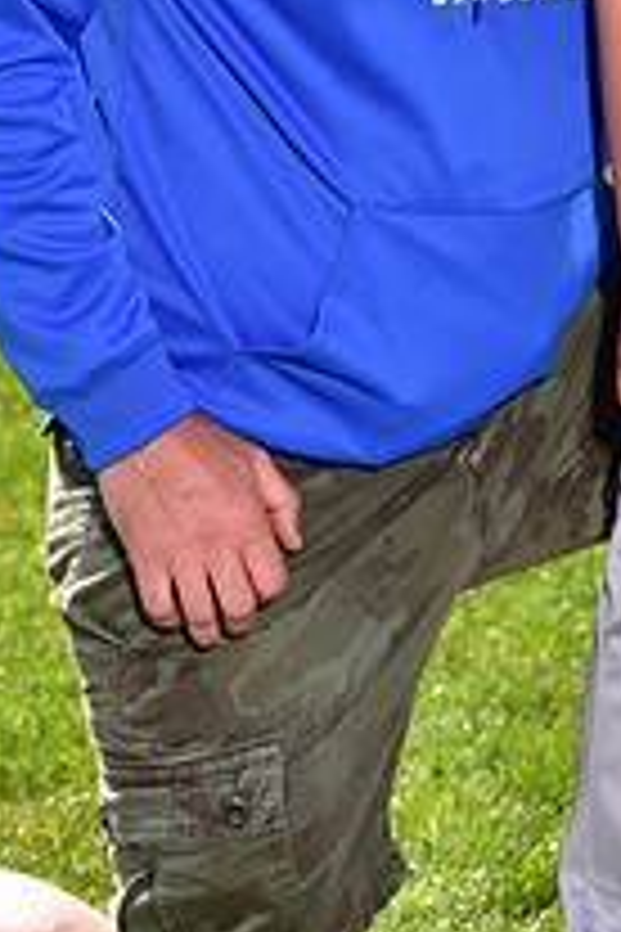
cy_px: -234
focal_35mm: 196
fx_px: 5071
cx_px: 529
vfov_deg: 10.3
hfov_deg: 7.0
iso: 80
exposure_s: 1/250
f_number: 5.6
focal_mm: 70
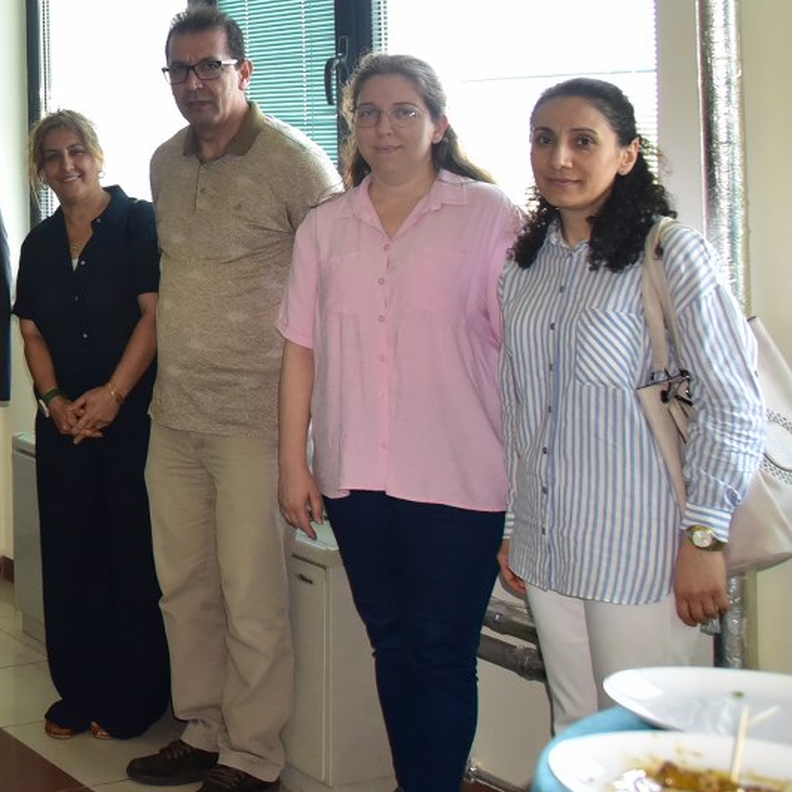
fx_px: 1605
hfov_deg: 22.9
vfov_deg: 26.8
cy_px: 91
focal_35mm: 62
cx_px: -373
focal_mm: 24
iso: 2200
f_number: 5.6
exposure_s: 1/200
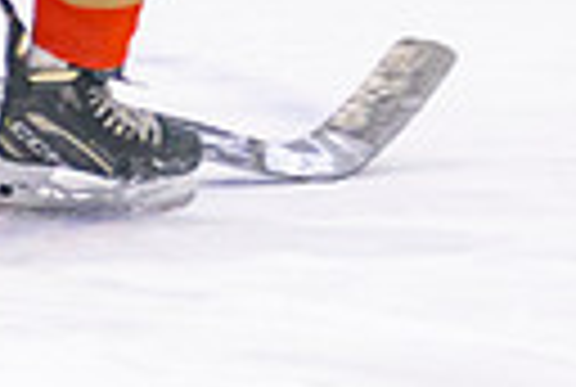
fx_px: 13664
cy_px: 36
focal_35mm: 852
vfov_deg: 1.6
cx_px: -503
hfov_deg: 2.4
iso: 640
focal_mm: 125
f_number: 2.8
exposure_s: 1/640
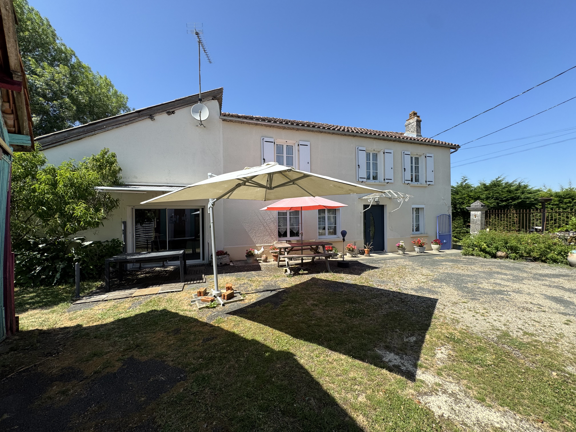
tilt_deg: -0.1
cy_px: 216
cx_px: 288
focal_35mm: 14
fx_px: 233
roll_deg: +1.1
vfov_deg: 85.7
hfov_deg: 102.1
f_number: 2.2
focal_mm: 2.22
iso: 50
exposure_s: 1/1277
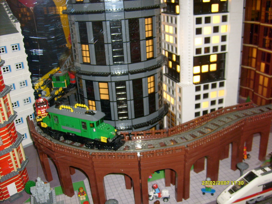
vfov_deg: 40.7
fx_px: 275
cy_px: 102
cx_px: 136
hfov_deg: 52.6
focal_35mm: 35
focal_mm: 5.8
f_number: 2.8
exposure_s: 1/45
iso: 100
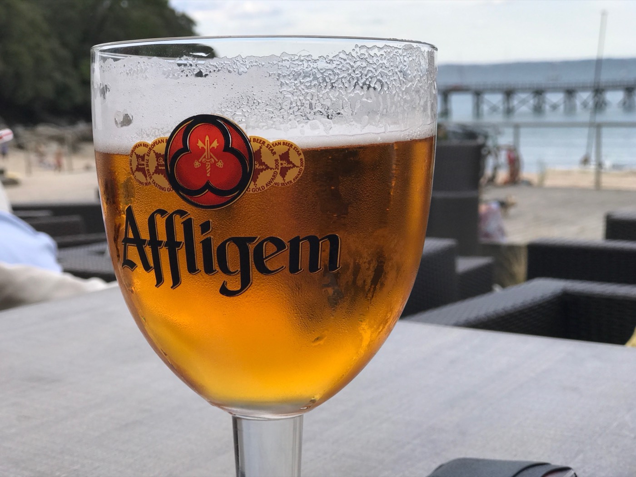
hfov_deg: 33.8
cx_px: 318
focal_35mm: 57
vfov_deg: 25.7
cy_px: 238
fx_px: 1047
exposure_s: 1/280
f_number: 2.8
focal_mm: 6.6
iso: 20
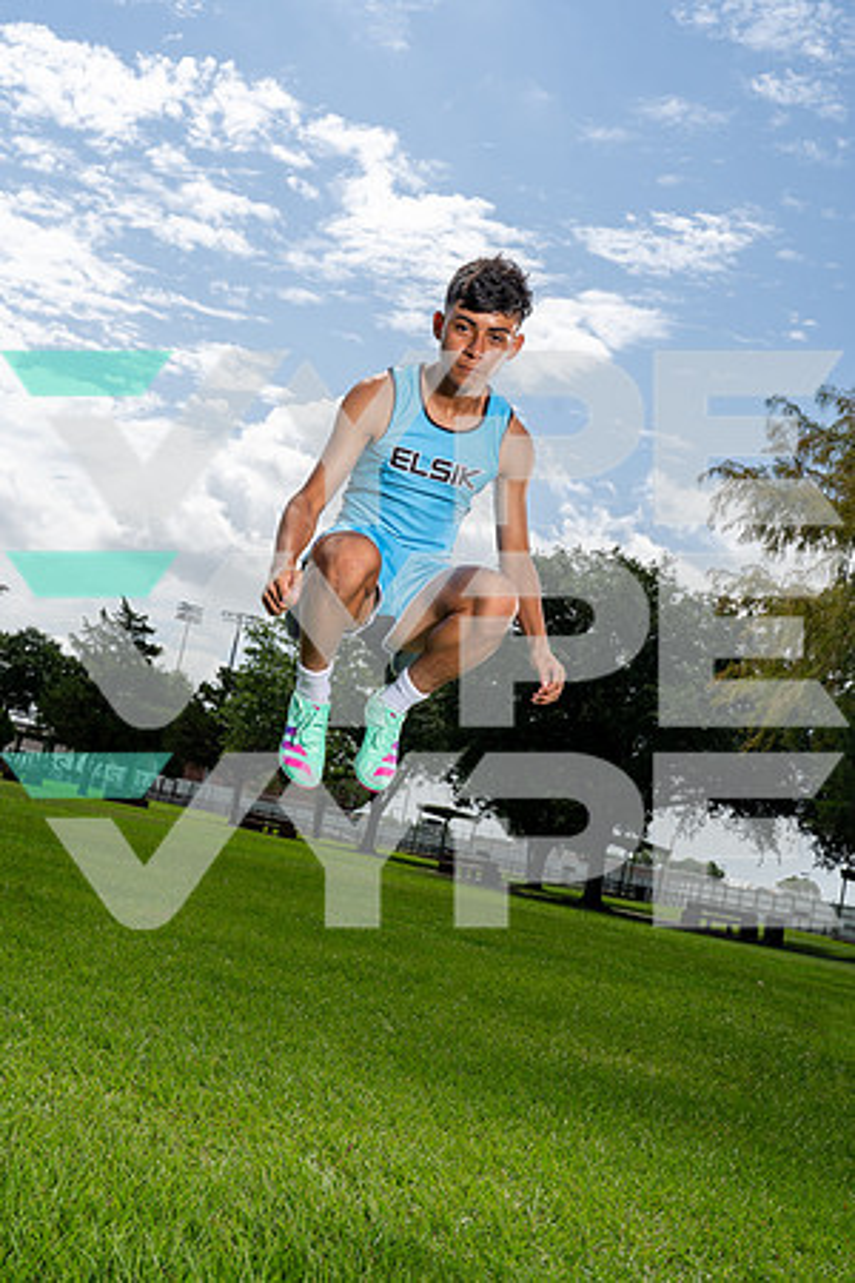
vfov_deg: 50.7
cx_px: 428
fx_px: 1354
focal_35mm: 38
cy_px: 642
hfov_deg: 35.1
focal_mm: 38
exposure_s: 1/1250
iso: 250
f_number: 8
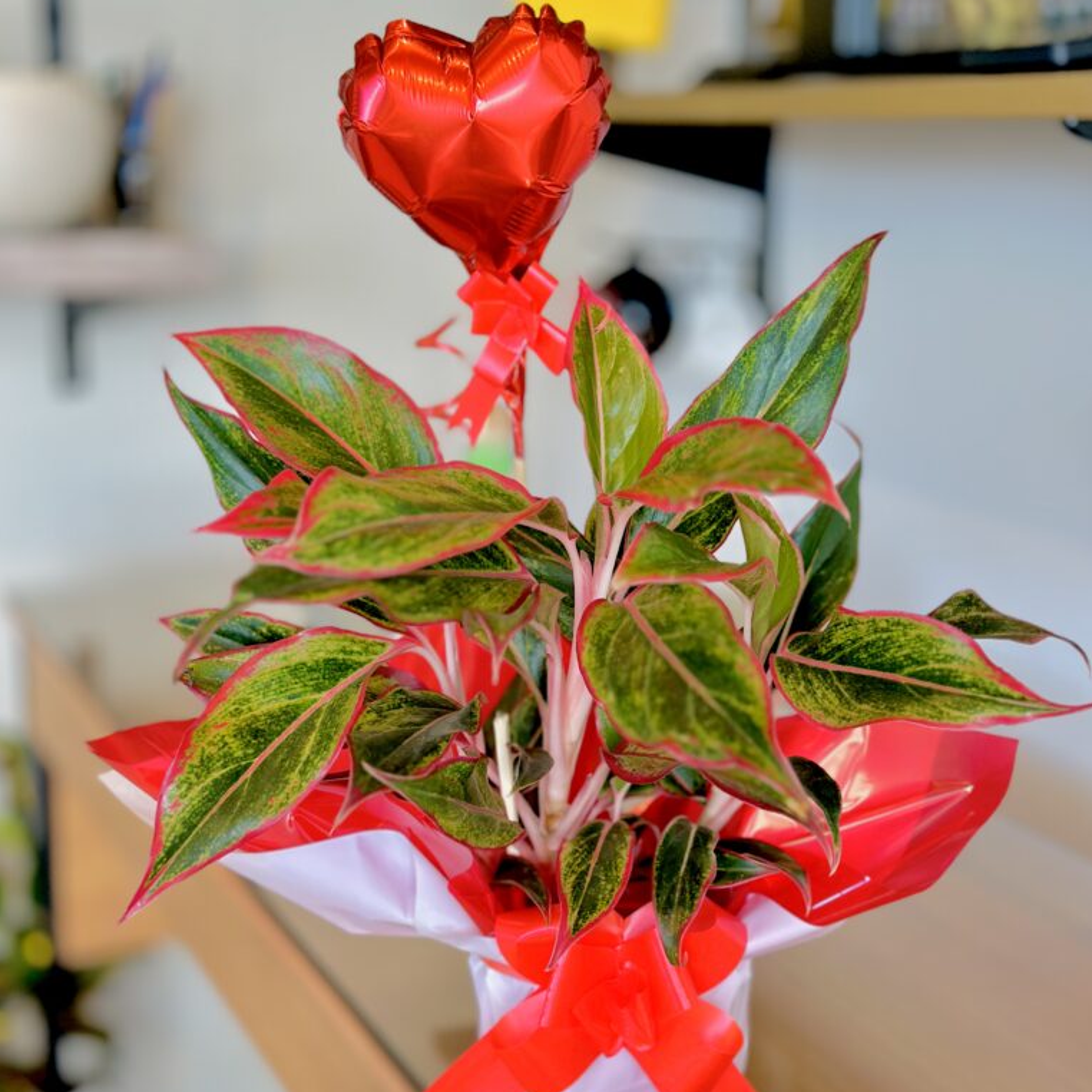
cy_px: 642
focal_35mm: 57
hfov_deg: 30.0
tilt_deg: -13.8
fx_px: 2034
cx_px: 549
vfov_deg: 30.0
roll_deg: -1.6
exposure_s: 1/120
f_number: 1.78
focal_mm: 6.86
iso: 80
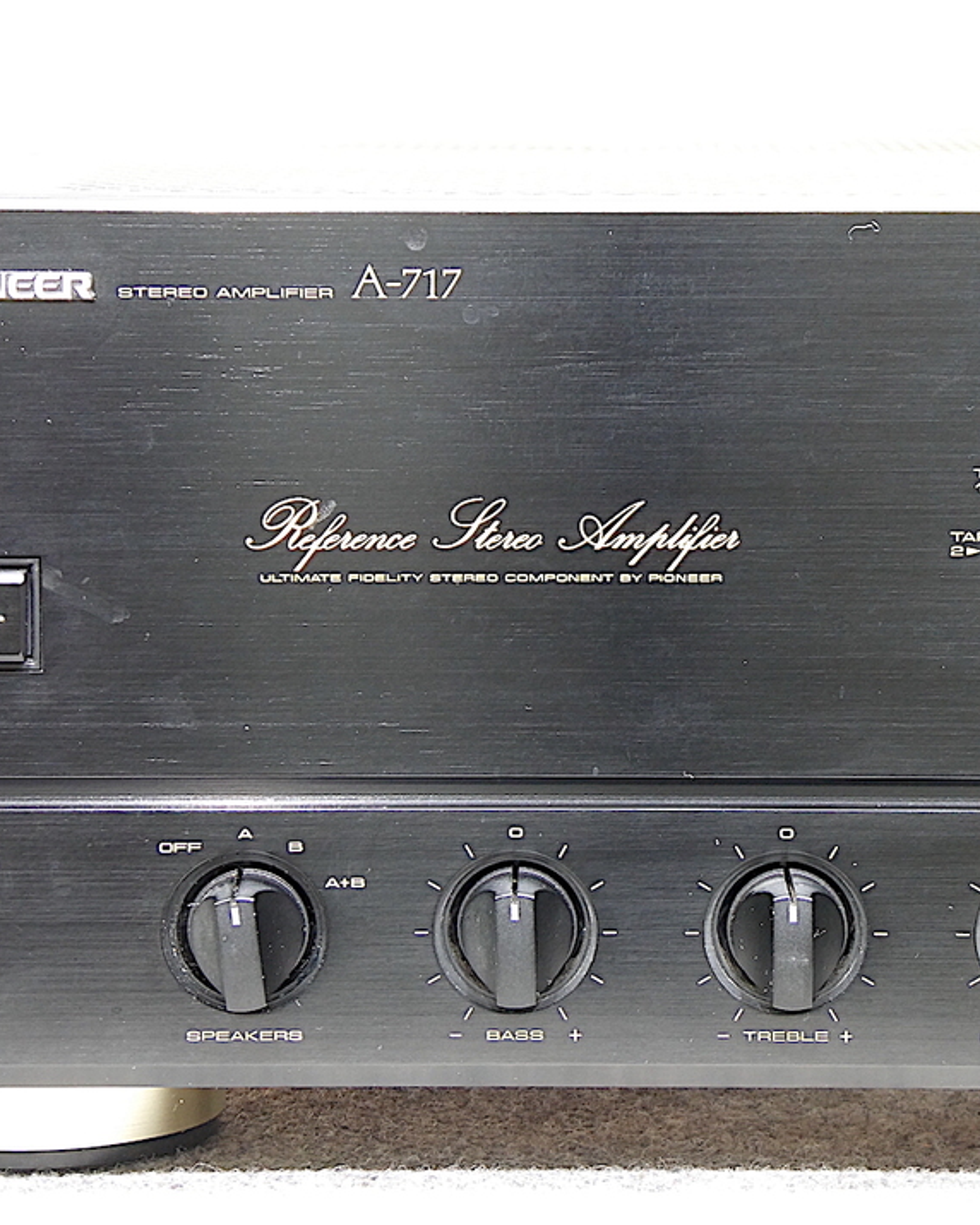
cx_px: 509
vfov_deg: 13.9
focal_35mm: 139
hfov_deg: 11.1
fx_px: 5039
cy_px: 610
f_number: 5.1
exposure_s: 1.3
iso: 200
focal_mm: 19
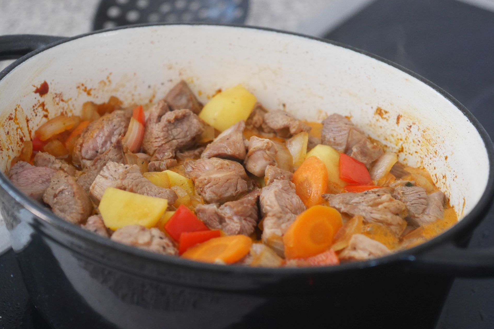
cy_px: 170
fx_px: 1729
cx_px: 247
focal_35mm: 126
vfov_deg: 10.9
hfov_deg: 16.3
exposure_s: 1/125
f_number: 2.8
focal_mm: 60
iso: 1600
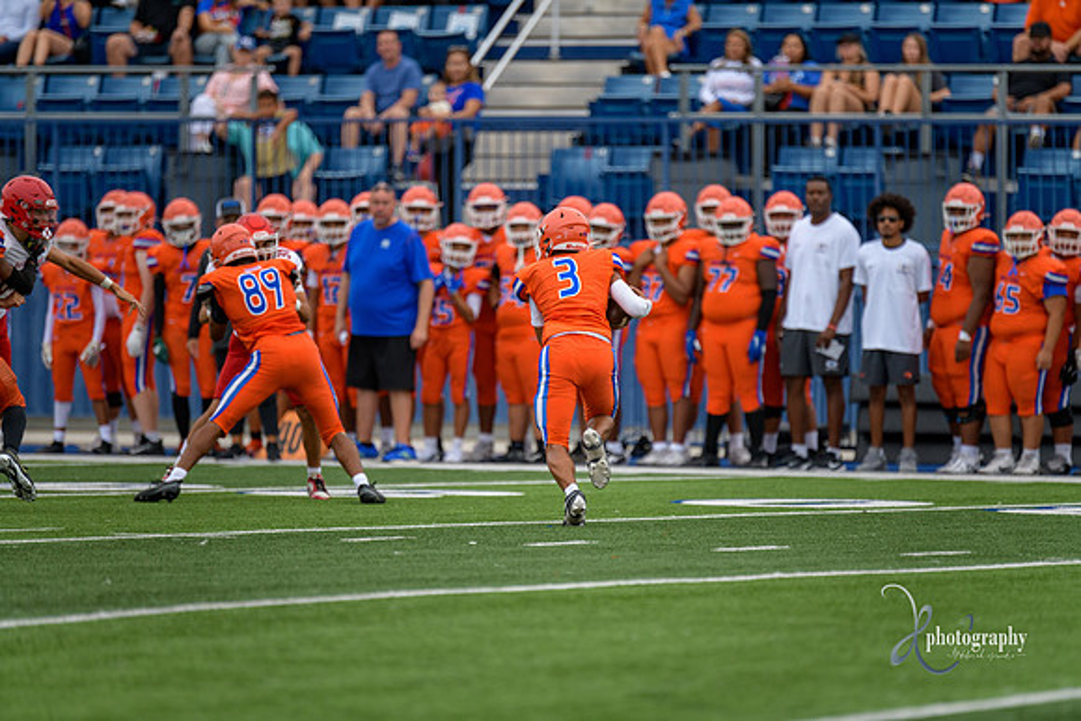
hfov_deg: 6.9
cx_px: 540
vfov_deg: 4.6
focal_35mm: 300
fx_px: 9010
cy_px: 360
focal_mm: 300
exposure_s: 1/800
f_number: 2.8
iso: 560
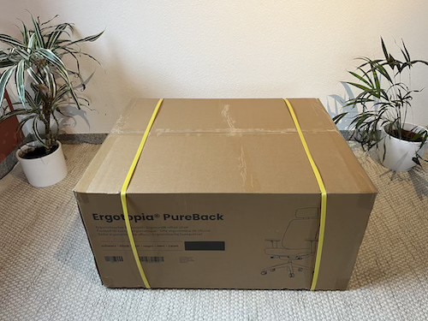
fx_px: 321
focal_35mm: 26
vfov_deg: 53.1
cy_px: 160
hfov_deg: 67.3
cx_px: 214
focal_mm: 5.1
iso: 160
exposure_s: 1/50
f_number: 1.6
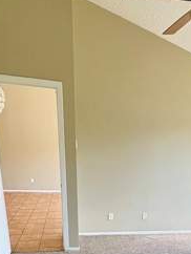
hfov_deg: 38.0
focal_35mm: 37
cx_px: 137
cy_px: 261
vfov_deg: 42.3
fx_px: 272
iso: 125
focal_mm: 2.22
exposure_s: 1/99
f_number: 2.2
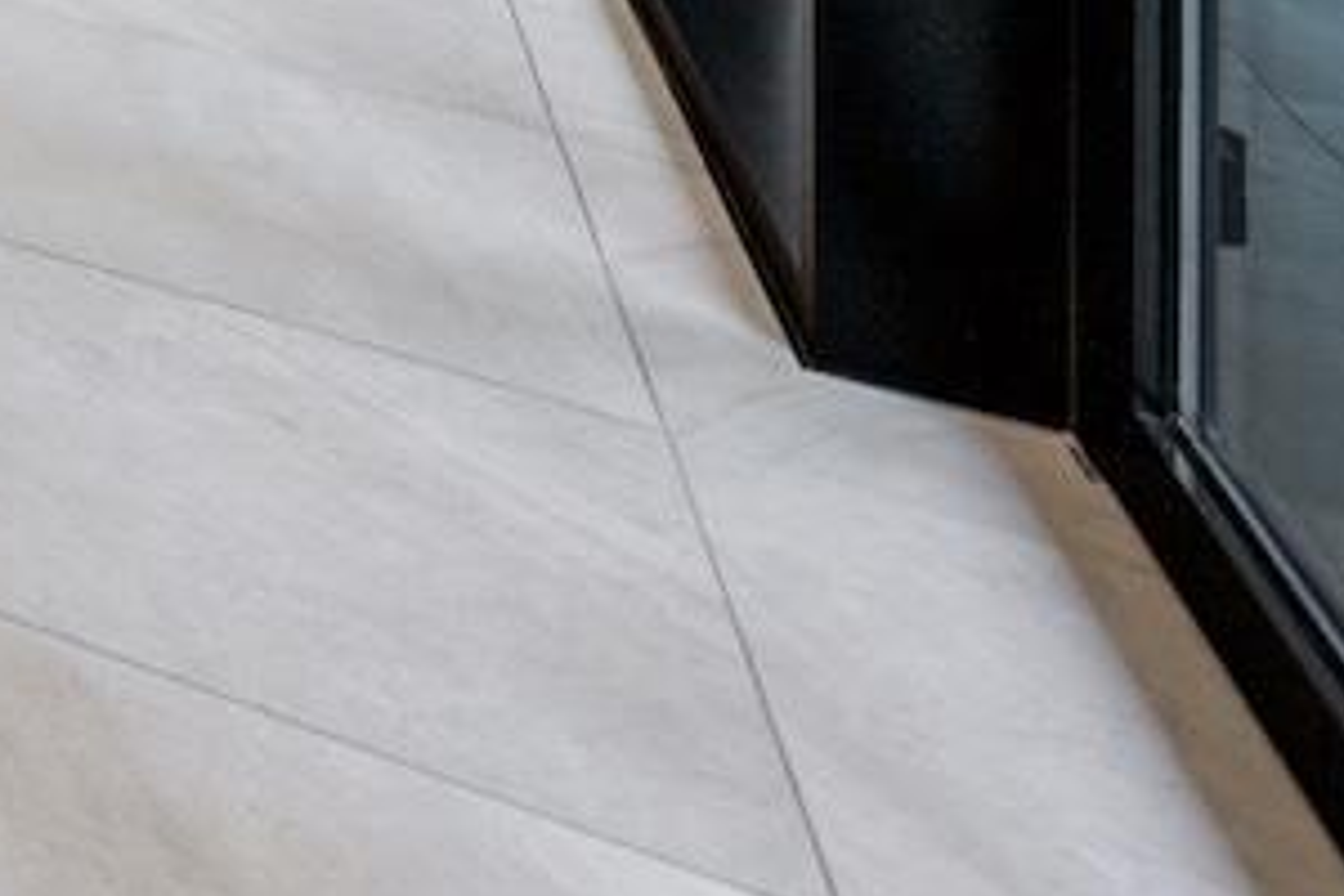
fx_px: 2240
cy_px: -1004
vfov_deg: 16.2
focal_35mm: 60
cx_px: -1788
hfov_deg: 15.8
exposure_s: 1/6
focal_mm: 12
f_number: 4
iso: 200
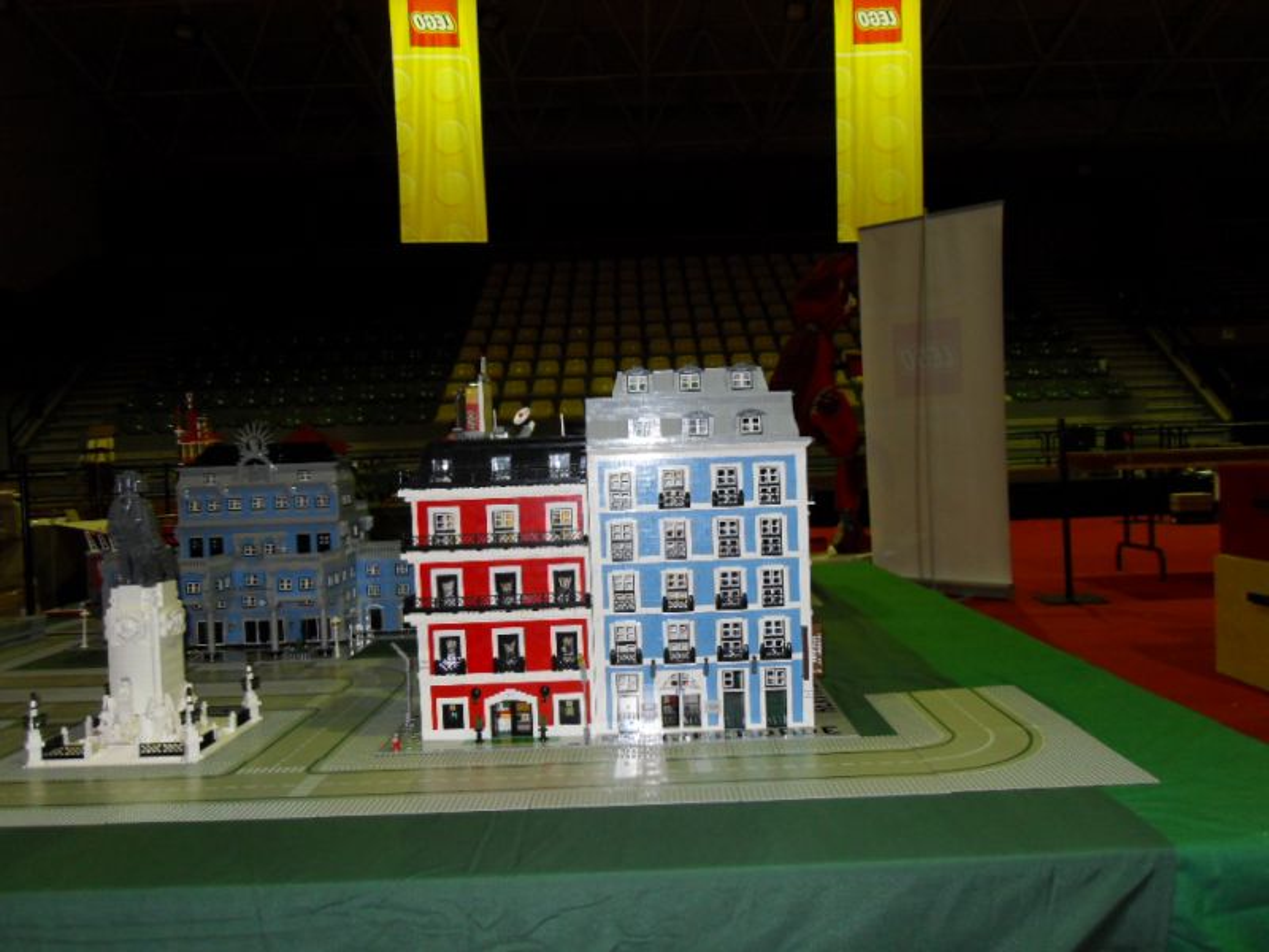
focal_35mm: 28
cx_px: 634
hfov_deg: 63.4
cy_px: 476
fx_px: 1026
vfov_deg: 49.7
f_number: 2.8
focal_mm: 6
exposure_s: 1/45
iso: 200
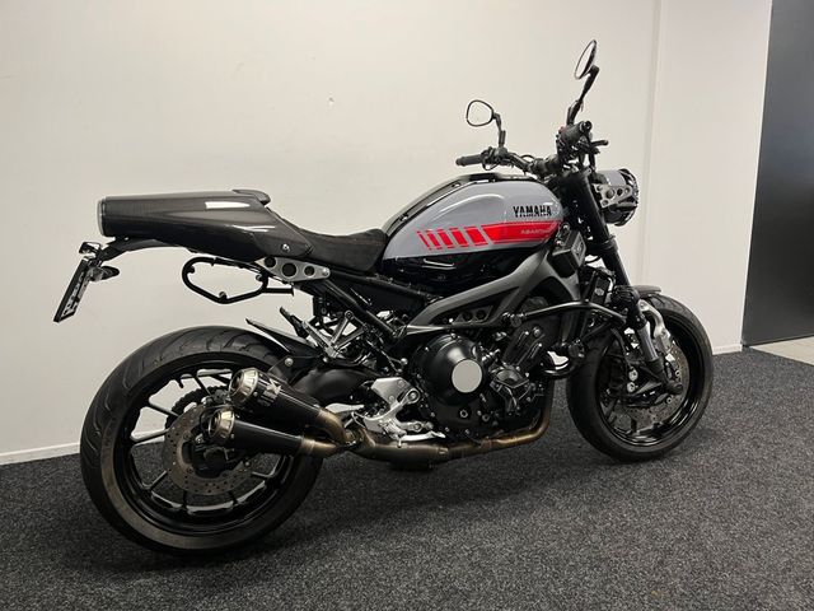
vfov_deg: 53.1
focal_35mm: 26
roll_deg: +2.7
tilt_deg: -12.2
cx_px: 407
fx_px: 611
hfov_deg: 67.3
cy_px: 306
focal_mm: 5.1
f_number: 1.6
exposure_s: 1/50
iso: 100
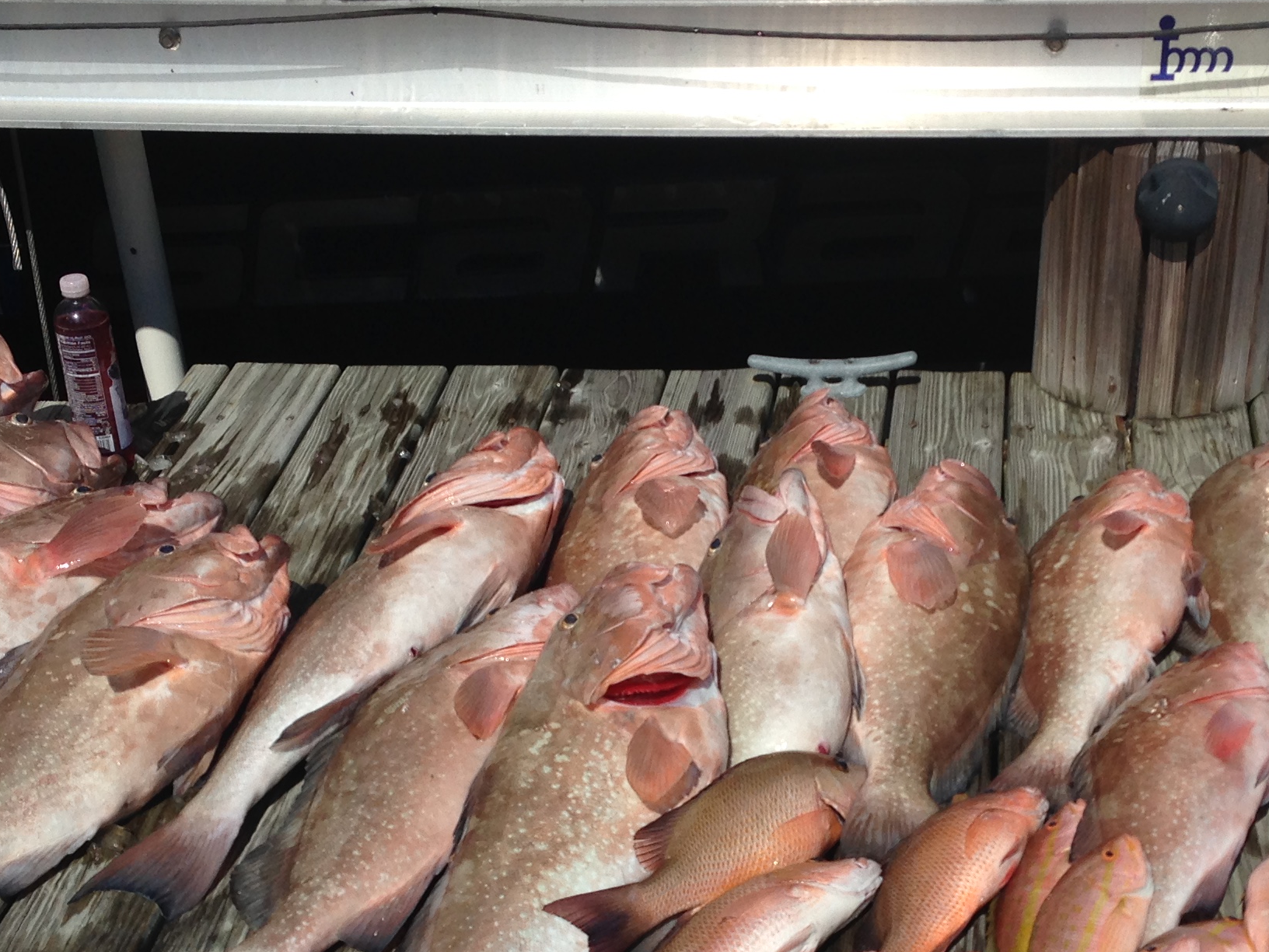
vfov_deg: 22.1
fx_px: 2420
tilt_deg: -31.6
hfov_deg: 29.4
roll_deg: +2.3
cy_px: 705
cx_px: 694
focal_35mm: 66
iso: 50
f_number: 2.4
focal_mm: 4.12
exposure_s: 1/3390
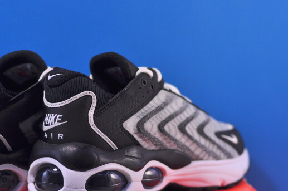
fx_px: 927
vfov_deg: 11.8
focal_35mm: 116
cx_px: 85
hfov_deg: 17.6
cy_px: 92
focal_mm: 50
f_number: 2.8
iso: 250
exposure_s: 1/320
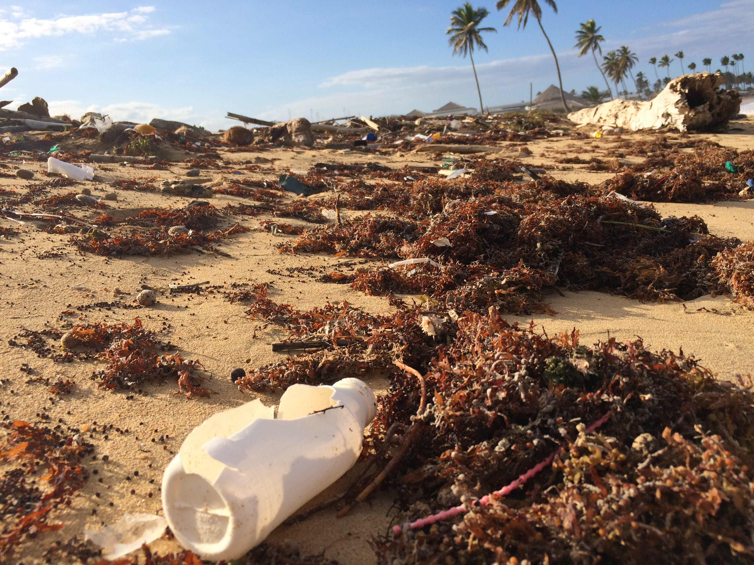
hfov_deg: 61.7
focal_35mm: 29
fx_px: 632
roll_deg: +4.9
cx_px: 377
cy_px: 282
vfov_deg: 48.2
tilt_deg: -9.1
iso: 32
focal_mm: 4.15
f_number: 2.2
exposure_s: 1/2415
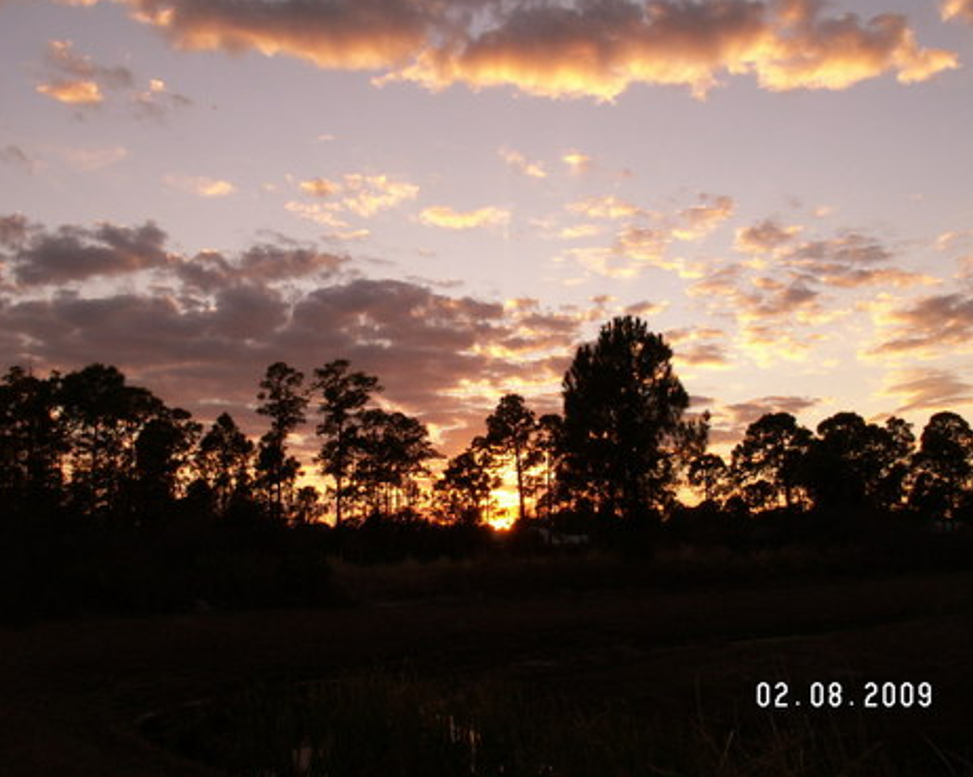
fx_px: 1065
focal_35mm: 37
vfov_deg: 40.1
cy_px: 386
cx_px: 508
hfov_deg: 49.1
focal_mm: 5.86
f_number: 5.6
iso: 50
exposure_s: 1/125
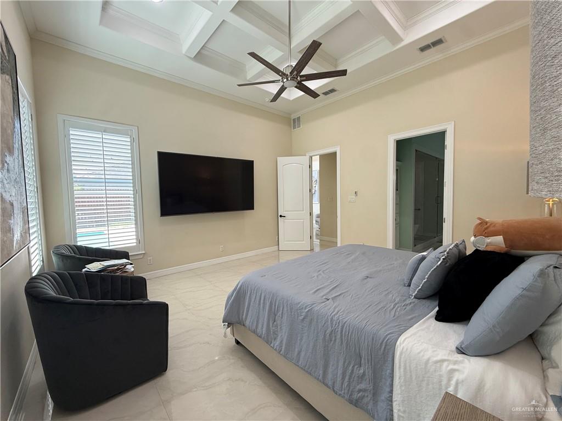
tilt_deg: -2.7
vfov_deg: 85.7
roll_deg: +0.5
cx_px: 281
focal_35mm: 14
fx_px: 227
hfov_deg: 102.1
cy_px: 210
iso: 160
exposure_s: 1/120
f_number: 2.2
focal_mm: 2.22
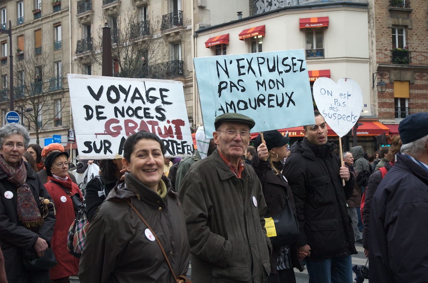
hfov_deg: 42.4
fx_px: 551
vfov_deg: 28.8
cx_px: 214
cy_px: 142
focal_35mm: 46
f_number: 4
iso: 360
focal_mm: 31
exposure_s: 1/200
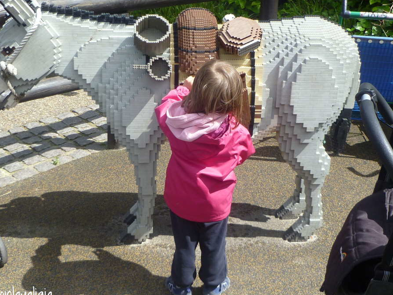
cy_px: 141
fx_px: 363
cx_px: 169
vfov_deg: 44.2
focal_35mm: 32
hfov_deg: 56.6
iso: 80
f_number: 3.3
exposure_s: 1/320
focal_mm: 5
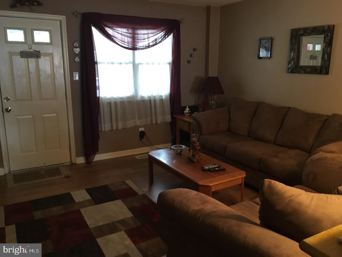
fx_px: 287
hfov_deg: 61.7
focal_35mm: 29
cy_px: 128
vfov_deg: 48.2
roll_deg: +0.0
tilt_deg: -12.9
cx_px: 171
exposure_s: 1/17
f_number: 2.2
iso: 200
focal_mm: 4.15
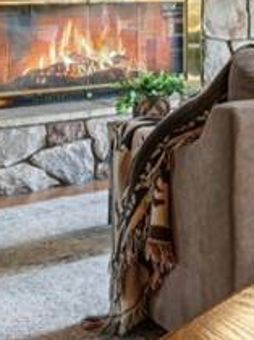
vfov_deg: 23.8
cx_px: 781
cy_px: -13
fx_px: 763
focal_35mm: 78
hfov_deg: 11.0
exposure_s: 2
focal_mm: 16.6
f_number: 13
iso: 100
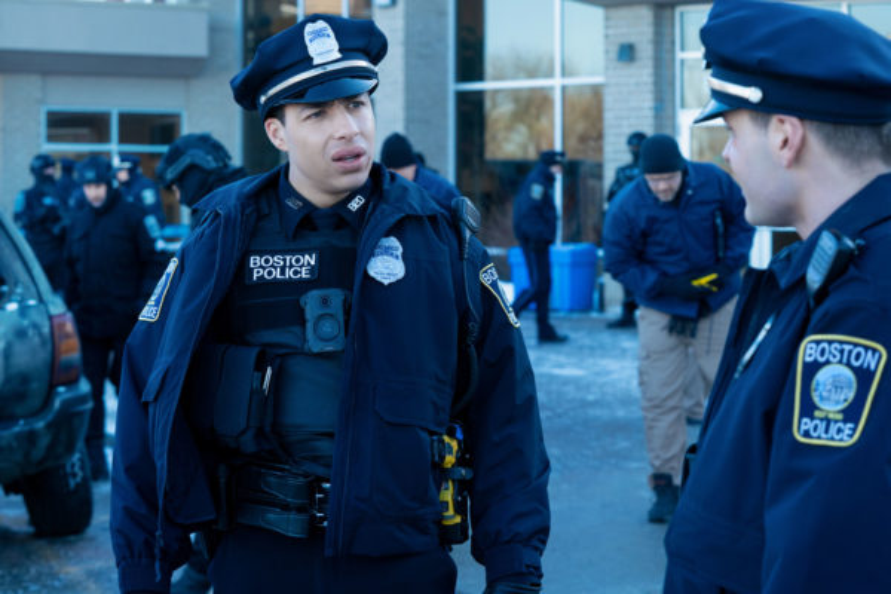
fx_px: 1856
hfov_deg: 27.0
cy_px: 297
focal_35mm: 75
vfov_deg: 18.2
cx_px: 446
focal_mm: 75
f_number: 6.3
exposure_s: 1/640
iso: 2000
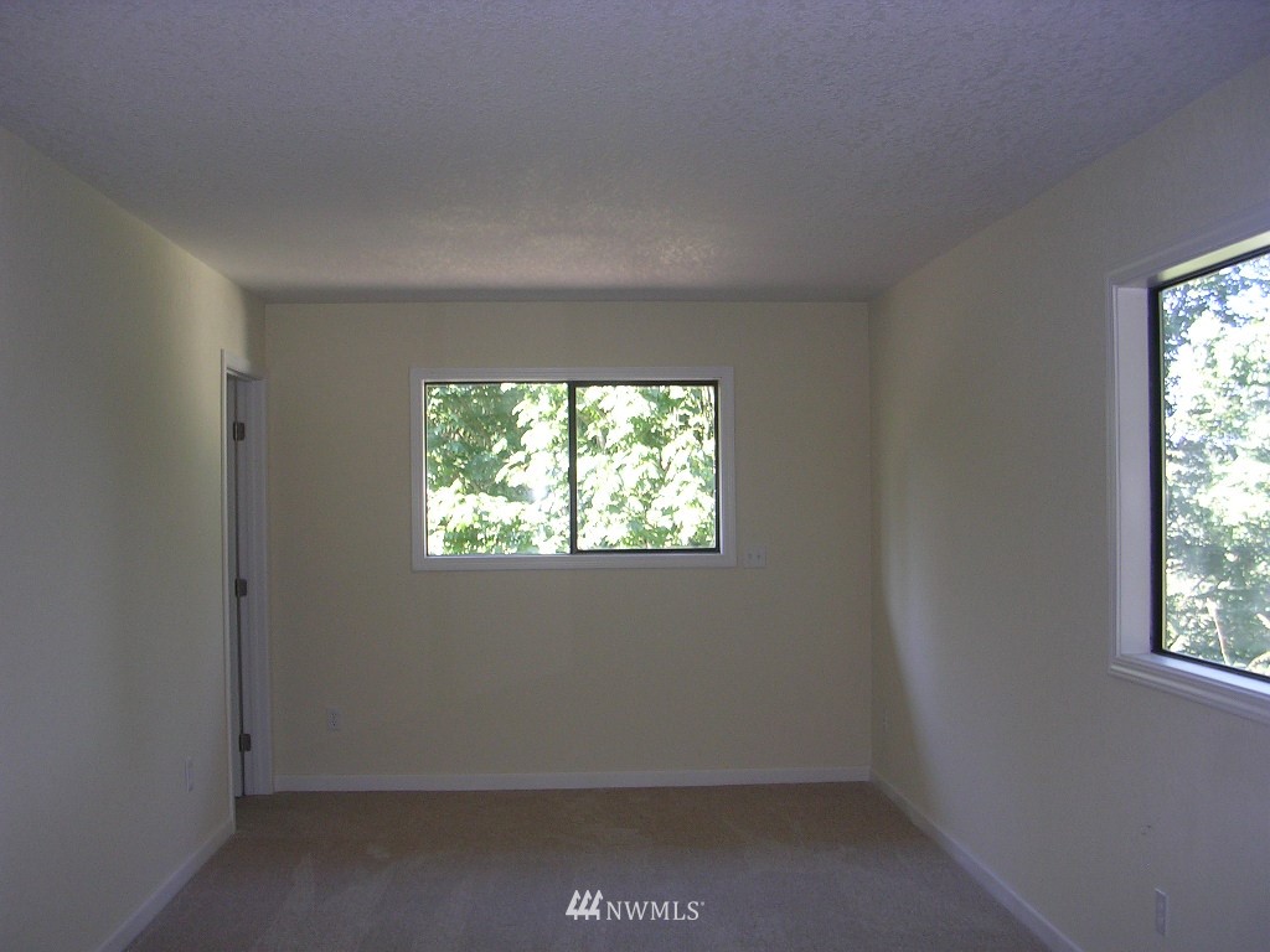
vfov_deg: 37.7
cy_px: 476
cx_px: 635
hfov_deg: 49.0
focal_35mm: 38
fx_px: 1394
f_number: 2.8
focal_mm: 5.8
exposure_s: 1/30
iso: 50
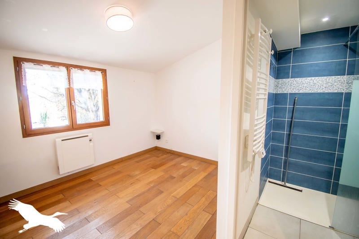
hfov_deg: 100.4
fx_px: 150
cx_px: 180
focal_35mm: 15
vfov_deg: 77.3
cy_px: 120
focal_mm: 10
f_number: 4.5
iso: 640
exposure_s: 1/80
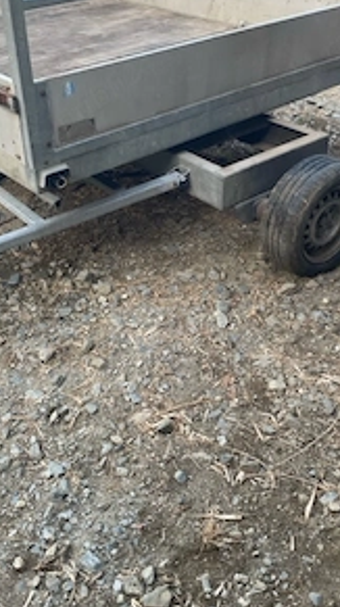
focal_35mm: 39
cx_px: 165
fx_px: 627
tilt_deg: -32.1
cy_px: 269
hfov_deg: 30.3
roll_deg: +1.4
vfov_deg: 51.5
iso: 80
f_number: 1.8
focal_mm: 4.25
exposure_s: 1/121
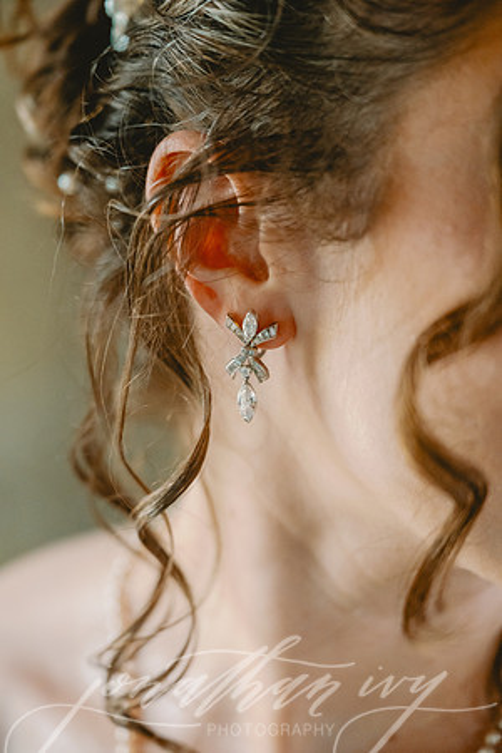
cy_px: 376
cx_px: 251
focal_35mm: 70
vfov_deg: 28.8
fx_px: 1464
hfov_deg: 19.5
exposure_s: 1/640
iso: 3200
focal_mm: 70
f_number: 3.5
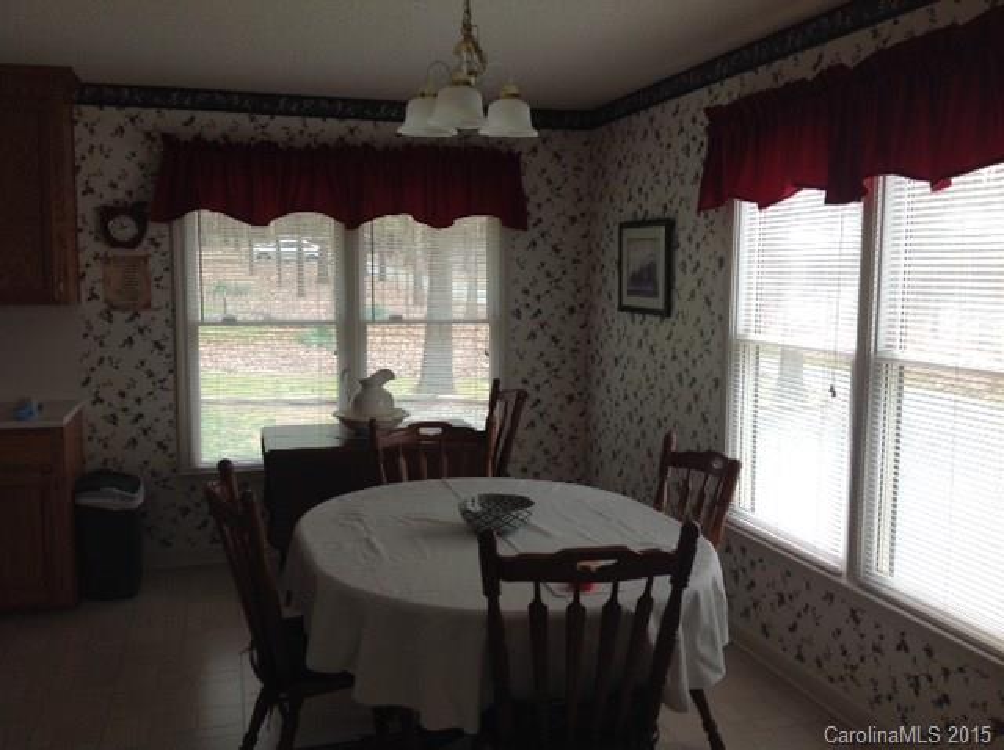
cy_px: 375
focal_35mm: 35
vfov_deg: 40.6
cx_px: 502
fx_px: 1014
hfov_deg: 52.7
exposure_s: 1/154
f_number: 2.4
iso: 50
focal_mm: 4.28
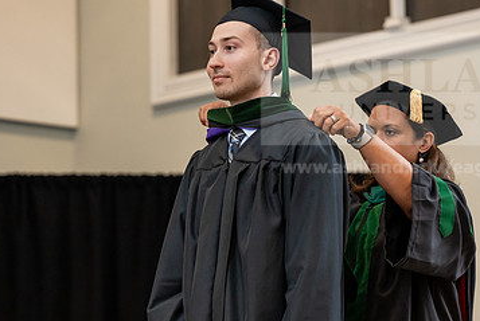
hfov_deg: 12.9
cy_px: 195
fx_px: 2123
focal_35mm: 159
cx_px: 221
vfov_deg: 8.7
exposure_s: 1/200
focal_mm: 98
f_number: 3.5
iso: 1600
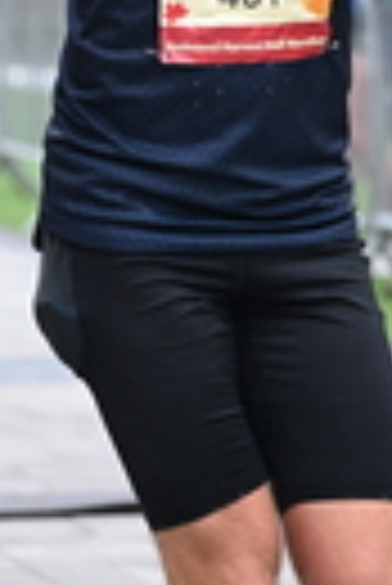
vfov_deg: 6.8
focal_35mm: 301
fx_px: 4903
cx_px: 92
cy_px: -202
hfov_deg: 4.6
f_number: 2.8
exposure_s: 1/800
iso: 1600
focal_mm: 71
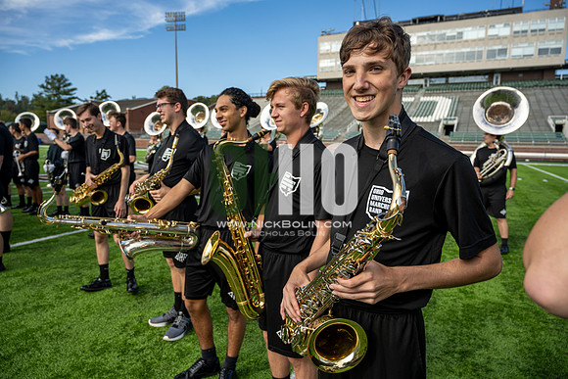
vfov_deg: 53.2
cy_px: 190
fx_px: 379
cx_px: 284
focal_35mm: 24
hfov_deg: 73.7
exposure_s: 1/250
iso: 40
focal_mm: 24
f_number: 4.5
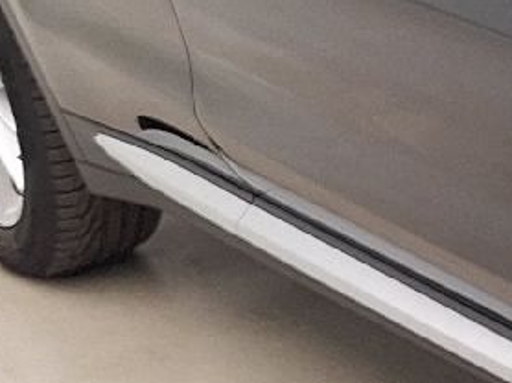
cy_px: 145
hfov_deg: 11.3
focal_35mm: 159
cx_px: 1004
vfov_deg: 9.3
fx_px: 2350
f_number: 1.8
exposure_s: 1/100
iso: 64
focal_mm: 5.54
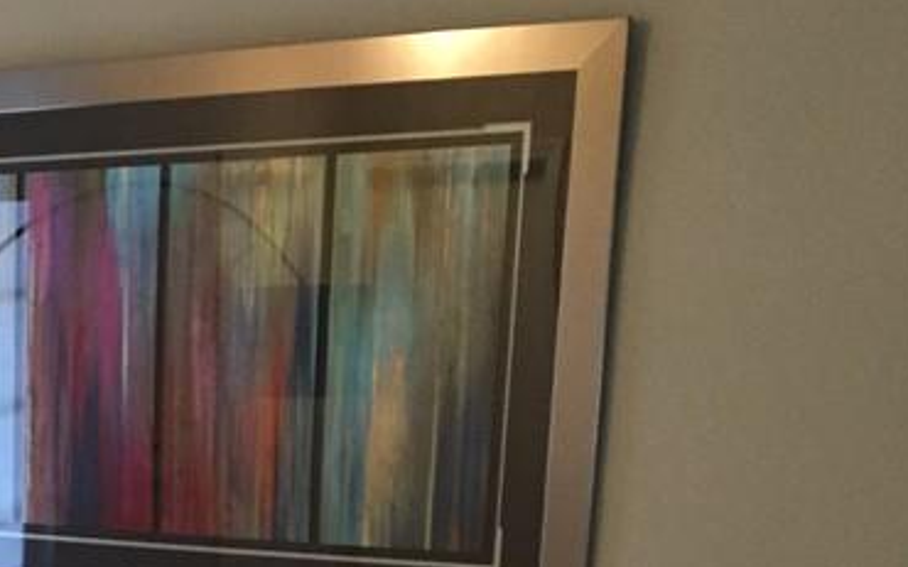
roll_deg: +0.8
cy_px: 857
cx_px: -137
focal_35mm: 85
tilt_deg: -14.8
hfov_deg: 22.7
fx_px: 2103
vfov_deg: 14.3
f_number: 2.2
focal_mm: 4.15
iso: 250
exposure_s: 1/30
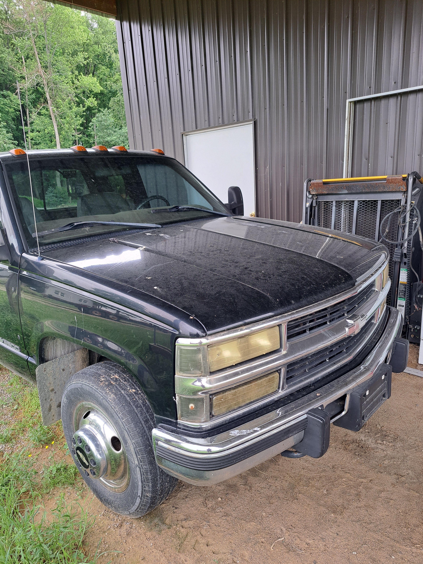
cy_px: 282
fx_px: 391
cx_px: 212
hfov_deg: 56.8
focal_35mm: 24
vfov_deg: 71.6
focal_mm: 5.23
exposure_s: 1/120
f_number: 1.8
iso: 50
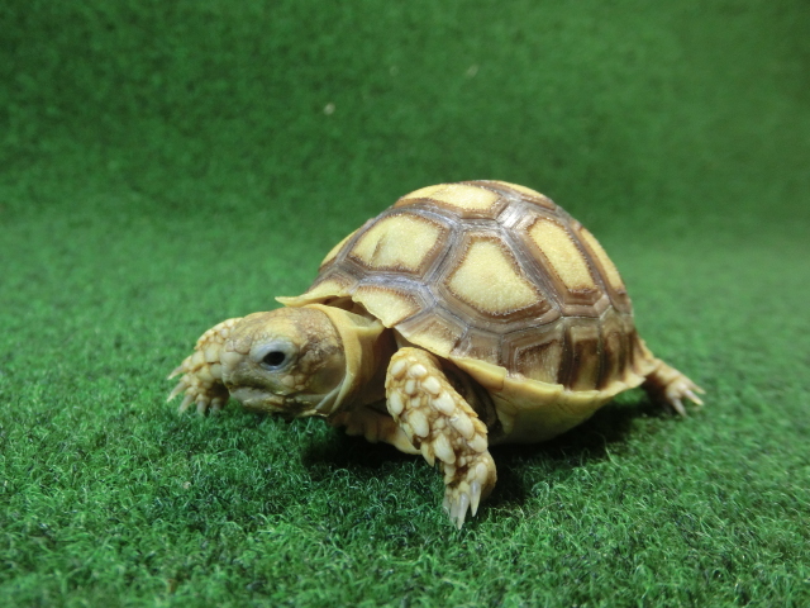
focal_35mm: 28
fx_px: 655
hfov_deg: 63.4
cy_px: 304
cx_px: 405
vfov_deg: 49.7
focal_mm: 5
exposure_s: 1/60
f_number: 3
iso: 320
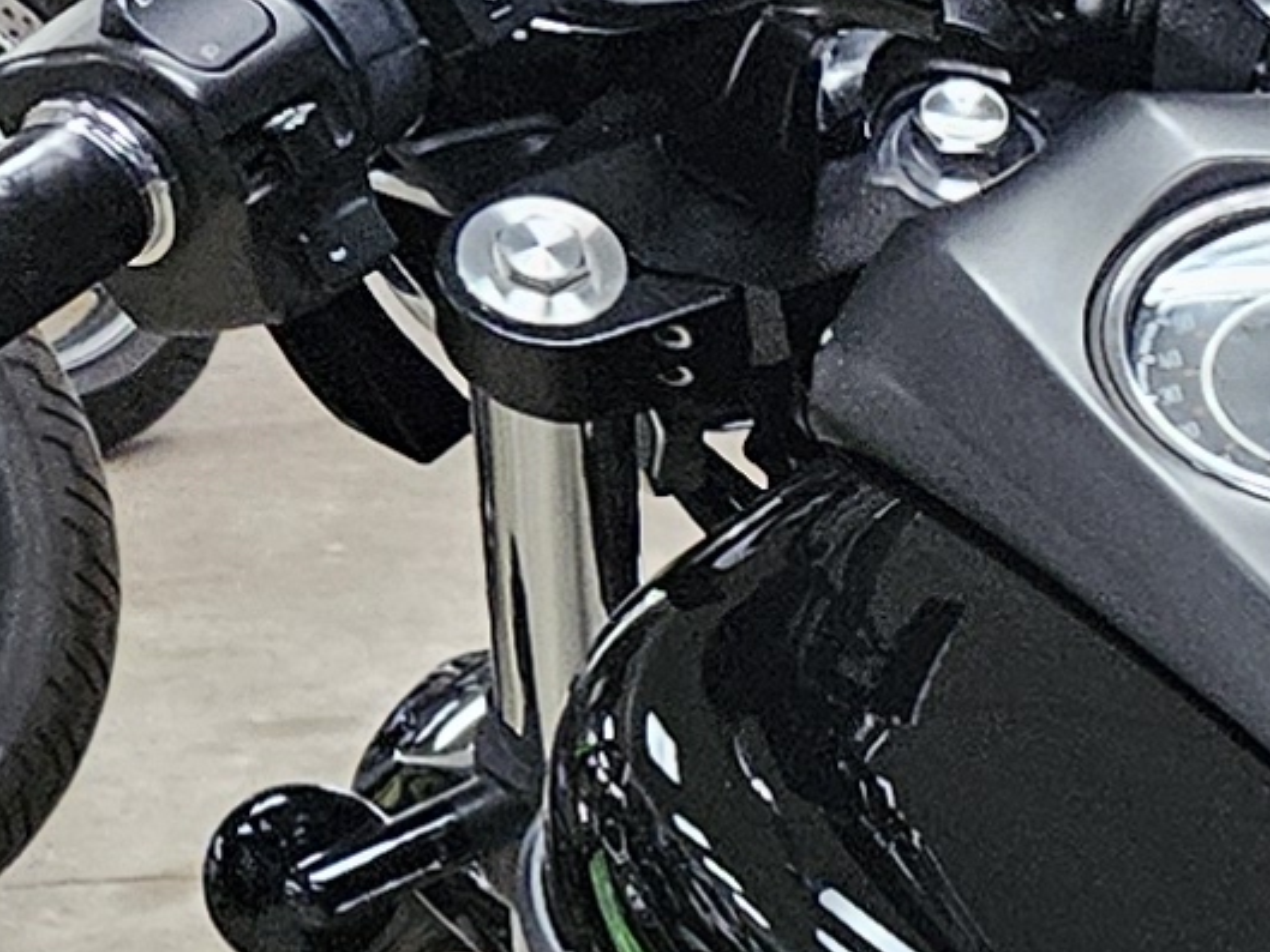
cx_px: 3253
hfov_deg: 9.7
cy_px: 2175
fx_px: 6385
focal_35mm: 174
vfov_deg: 8.0
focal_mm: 5.4
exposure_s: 1/120
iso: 800
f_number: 1.8
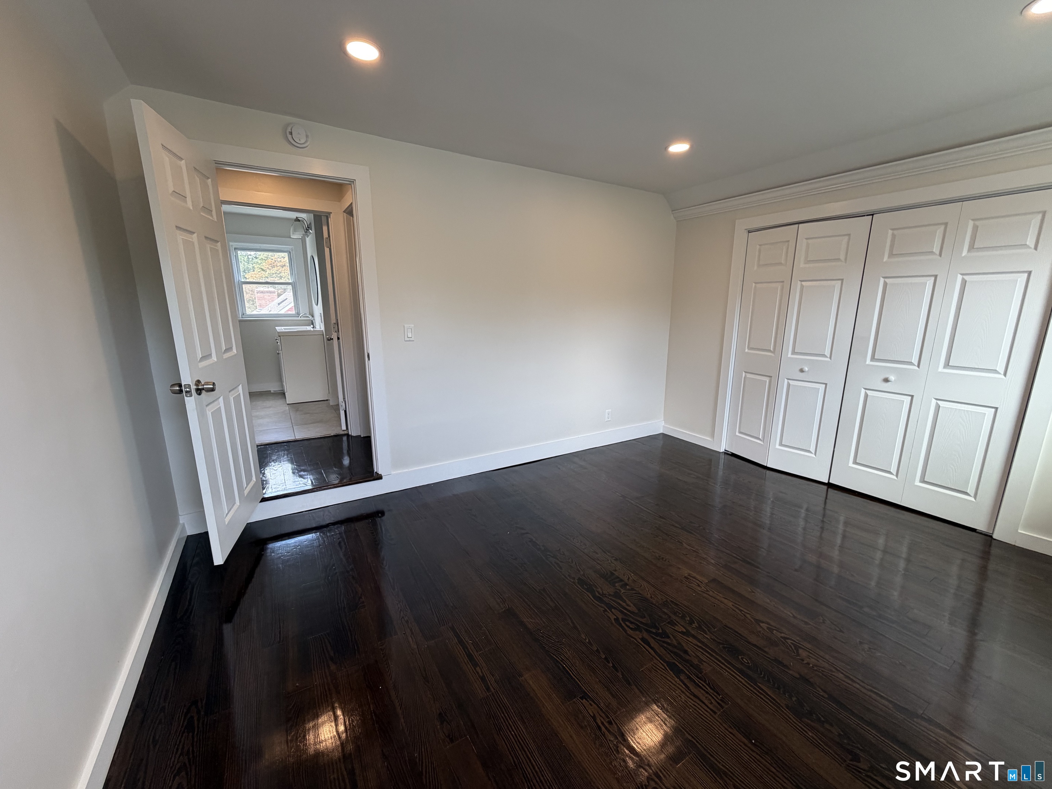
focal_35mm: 14
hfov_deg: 102.1
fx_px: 425
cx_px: 526
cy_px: 394
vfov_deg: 85.7
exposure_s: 1/120
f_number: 2.2
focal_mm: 2.22
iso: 125
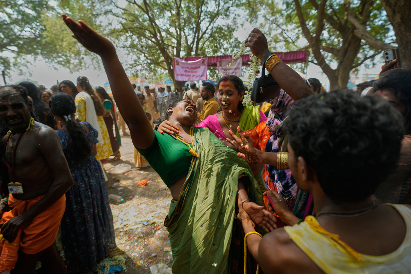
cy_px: 137
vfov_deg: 64.5
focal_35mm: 19
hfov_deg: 86.9
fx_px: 217
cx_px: 206
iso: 100
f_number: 2.8
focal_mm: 19
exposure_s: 1/200
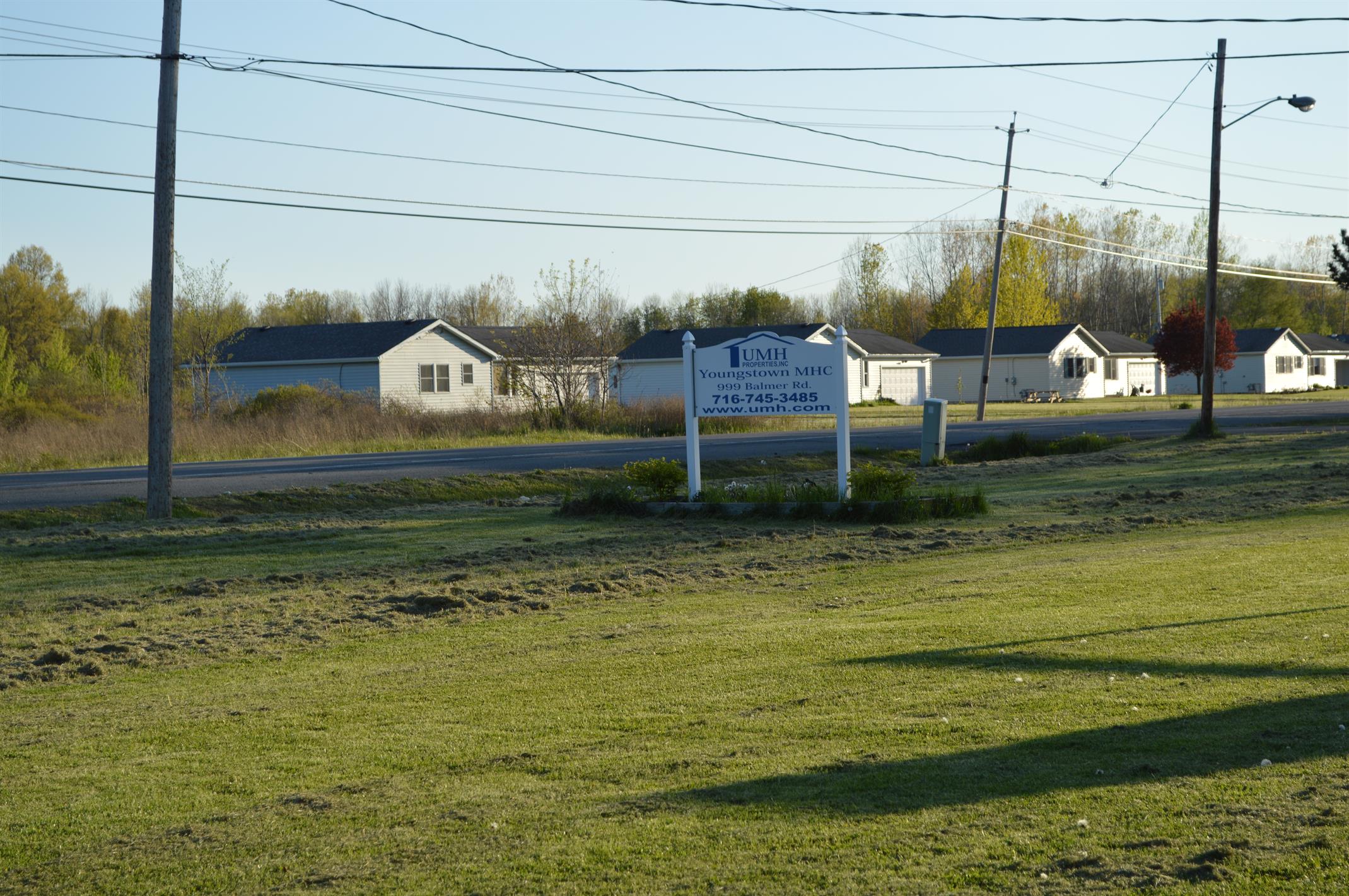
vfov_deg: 18.1
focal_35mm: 75
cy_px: 448
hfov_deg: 27.0
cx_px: 674
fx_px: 2808
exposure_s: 1/200
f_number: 7.1
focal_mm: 50
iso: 100
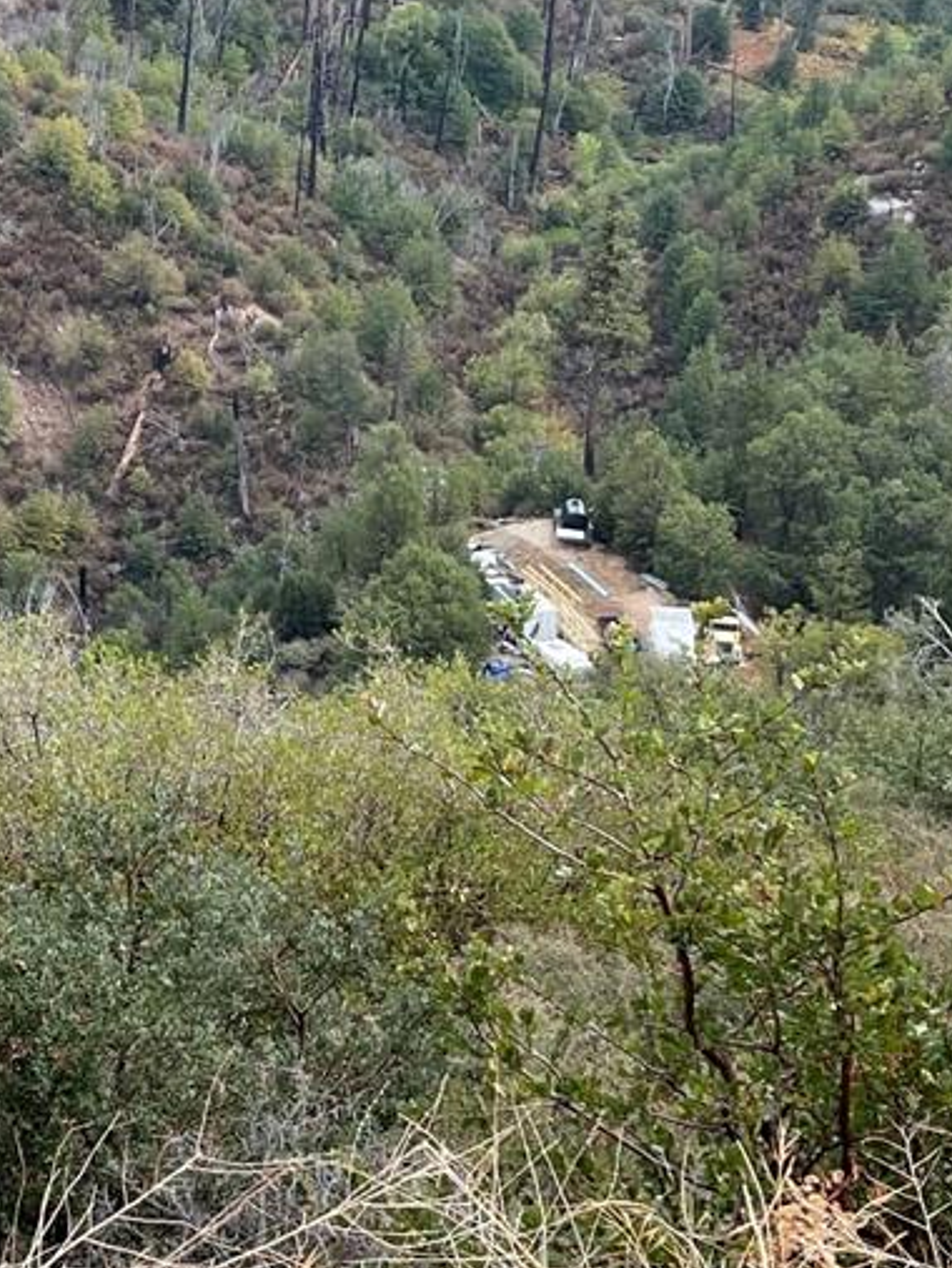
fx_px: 2821
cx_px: -252
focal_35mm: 77
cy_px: 566
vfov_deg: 25.3
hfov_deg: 18.0
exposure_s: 1/749
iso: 32
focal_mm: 4.2
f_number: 1.6
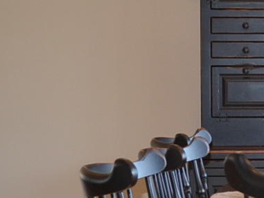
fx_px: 1198
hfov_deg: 11.8
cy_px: 122
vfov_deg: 9.5
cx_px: 441
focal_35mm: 157
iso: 400
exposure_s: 1/80
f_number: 4
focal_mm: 18
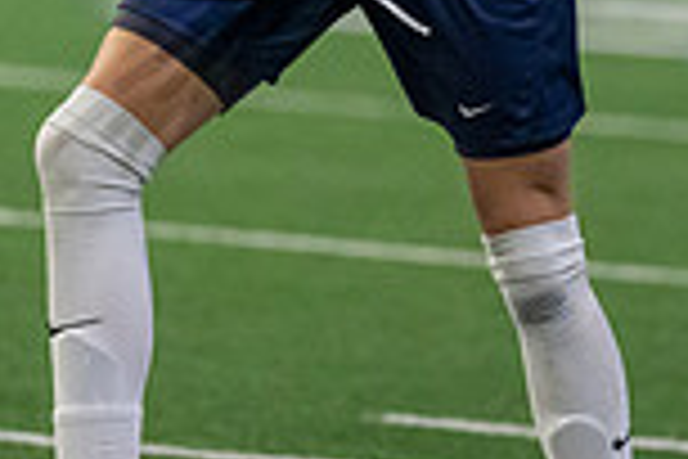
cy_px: -385
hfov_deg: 2.7
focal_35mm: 758
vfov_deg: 1.8
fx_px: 14485
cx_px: 391
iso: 5000
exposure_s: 1/1250
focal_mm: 200
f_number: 3.2
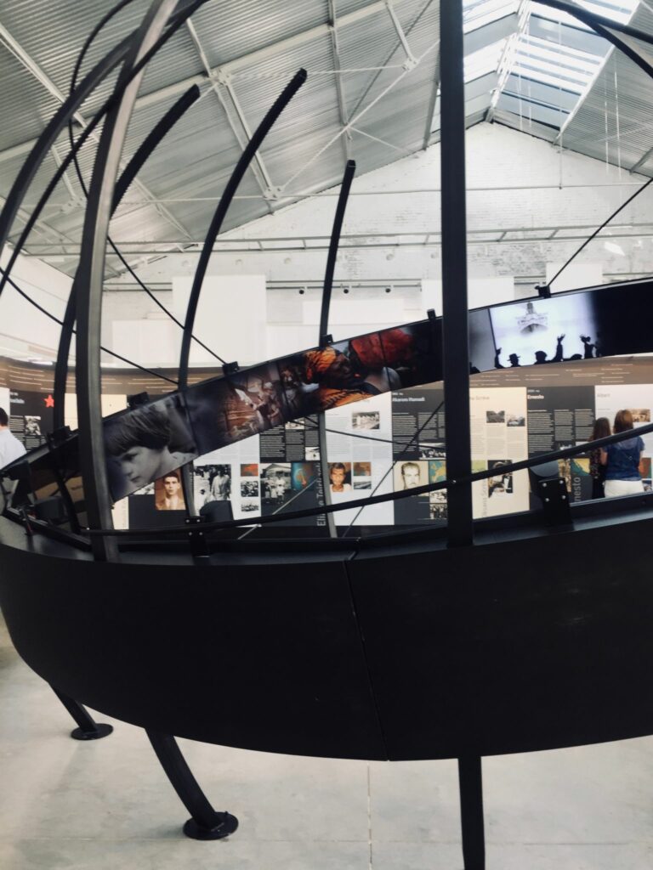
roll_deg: +0.8
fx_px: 729
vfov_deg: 61.7
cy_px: 435
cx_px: 326
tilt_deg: +1.0
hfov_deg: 48.2
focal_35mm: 29
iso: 32
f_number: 2.2
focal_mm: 4.15
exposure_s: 1/50
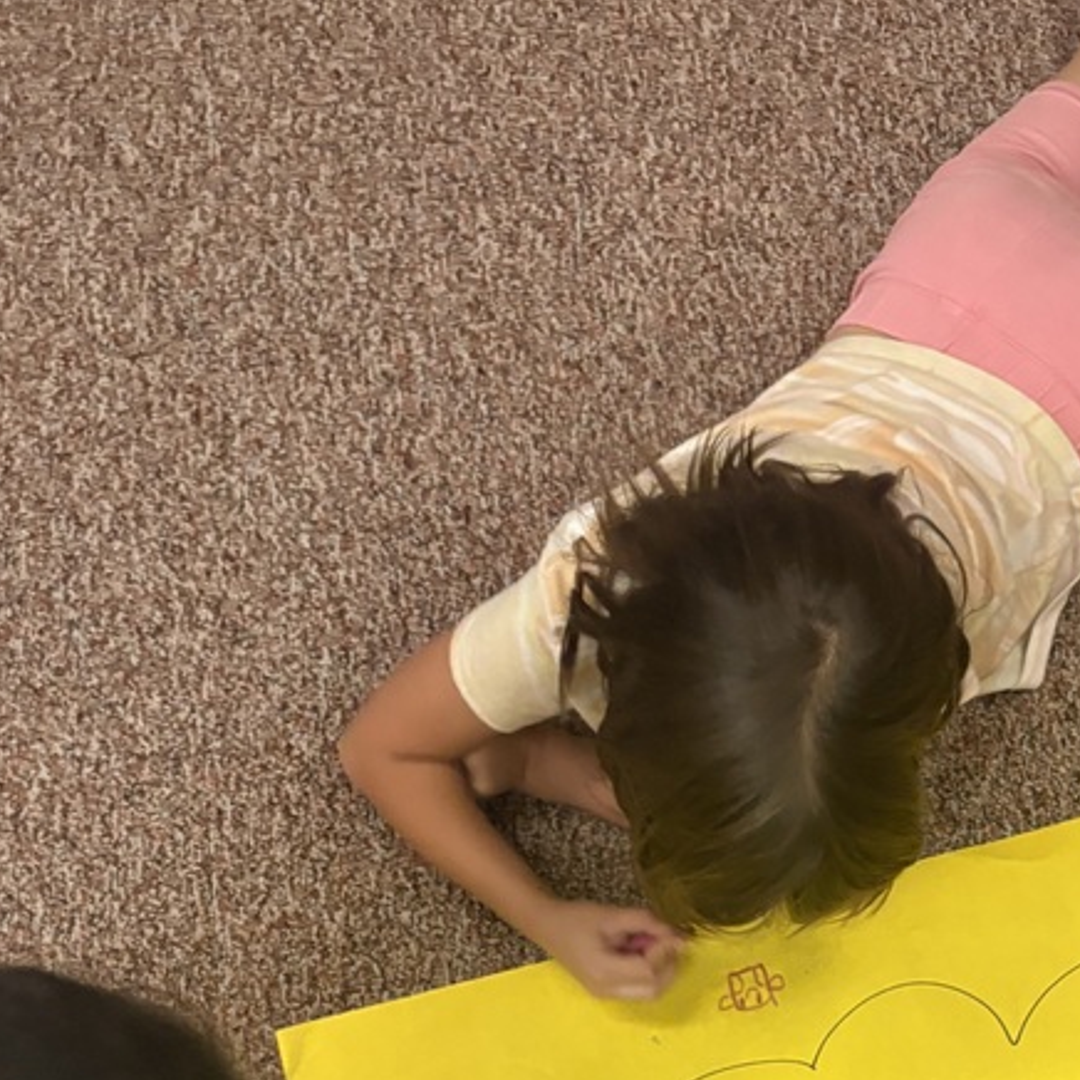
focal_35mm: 54
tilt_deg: -70.6
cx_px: 674
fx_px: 1906
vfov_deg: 28.8
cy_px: 1174
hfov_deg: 31.5
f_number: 1.6
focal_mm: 5.96
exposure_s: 1/59
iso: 500
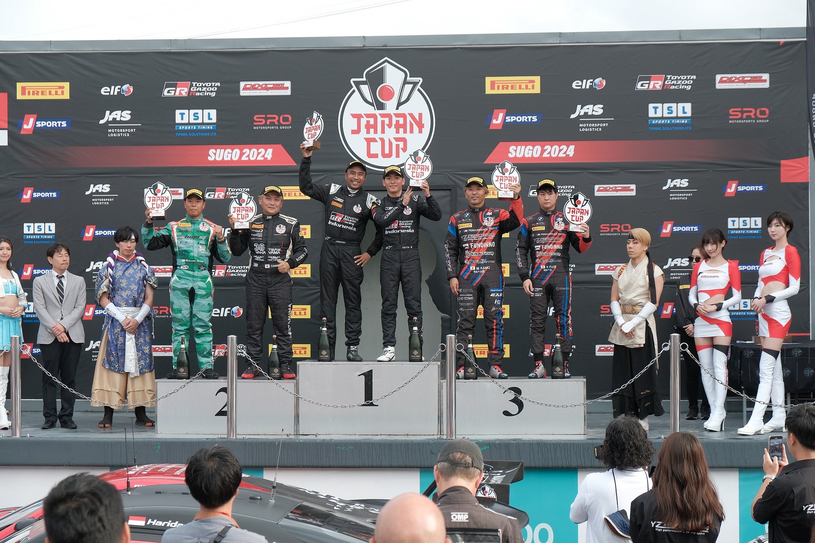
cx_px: 408
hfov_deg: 26.7
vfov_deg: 17.9
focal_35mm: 76
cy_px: 272
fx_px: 1720
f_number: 5.6
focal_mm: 50.5
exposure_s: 1/200
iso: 400
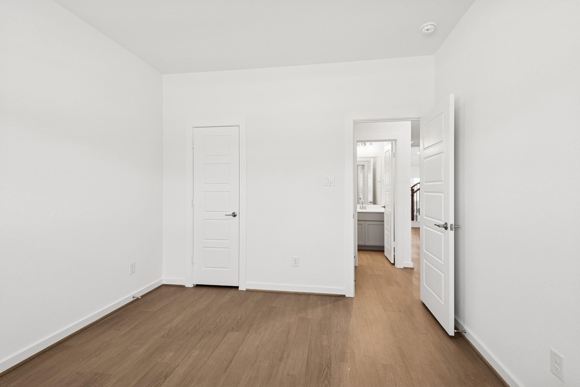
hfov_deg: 96.7
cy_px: 194
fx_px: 258
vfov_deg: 73.8
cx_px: 290
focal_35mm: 16
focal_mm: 16
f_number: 9
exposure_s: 1/4
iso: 160
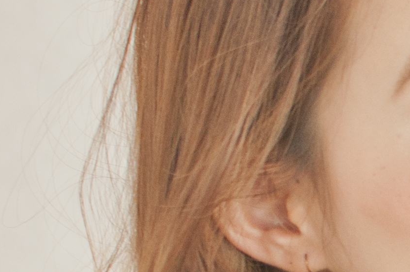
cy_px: 441
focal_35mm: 269
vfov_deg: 5.1
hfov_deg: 7.6
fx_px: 3056
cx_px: 506
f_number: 3.5
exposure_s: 1/100
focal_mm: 35
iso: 500
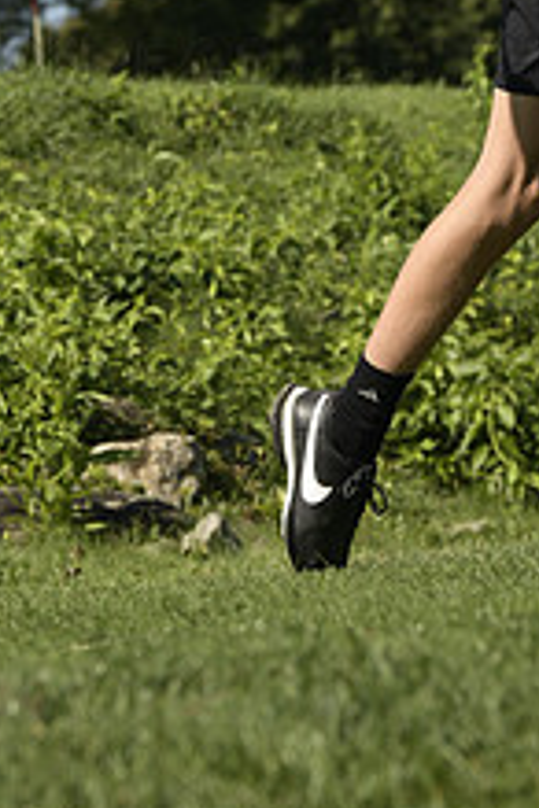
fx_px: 6063
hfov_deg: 5.1
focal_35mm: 270
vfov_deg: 7.6
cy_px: -103
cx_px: 449
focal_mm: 102
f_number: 6.3
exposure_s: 1/1000
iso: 250
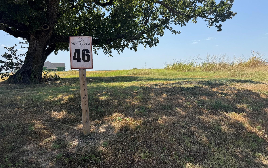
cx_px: 135
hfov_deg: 70.4
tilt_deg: -2.8
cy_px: 80
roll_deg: +2.6
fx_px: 190
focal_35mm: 26
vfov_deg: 47.6
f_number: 1.78
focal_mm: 6.76
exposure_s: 1/5348
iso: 80
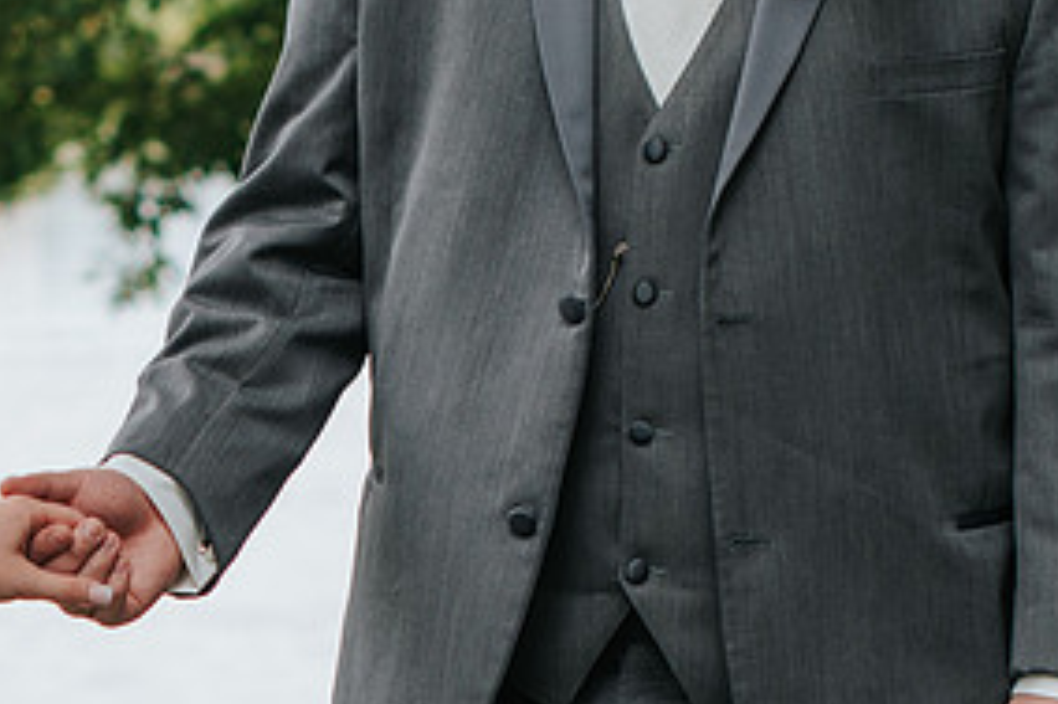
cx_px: 70
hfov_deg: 9.8
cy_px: 911
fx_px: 6109
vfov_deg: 6.5
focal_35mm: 208
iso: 200
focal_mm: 50
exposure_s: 1/800
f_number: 2.8
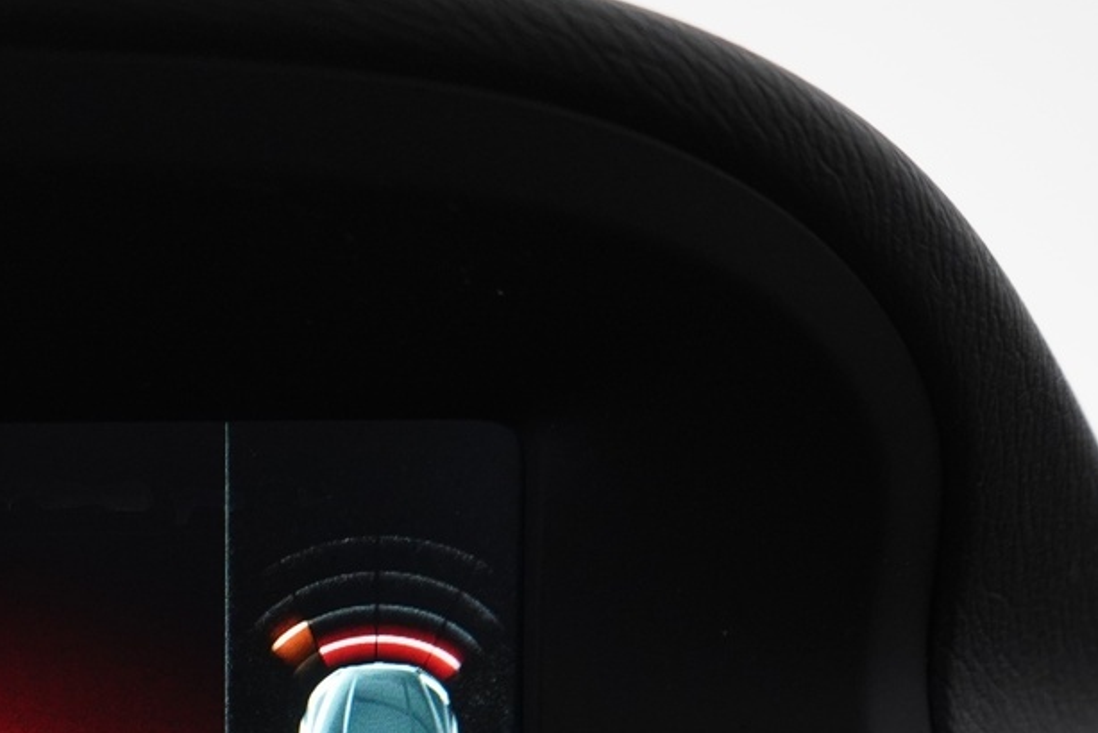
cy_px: 897
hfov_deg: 22.0
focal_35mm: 87
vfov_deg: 15.1
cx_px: -147
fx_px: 2655
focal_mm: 33
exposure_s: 1/40
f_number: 4
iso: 1600
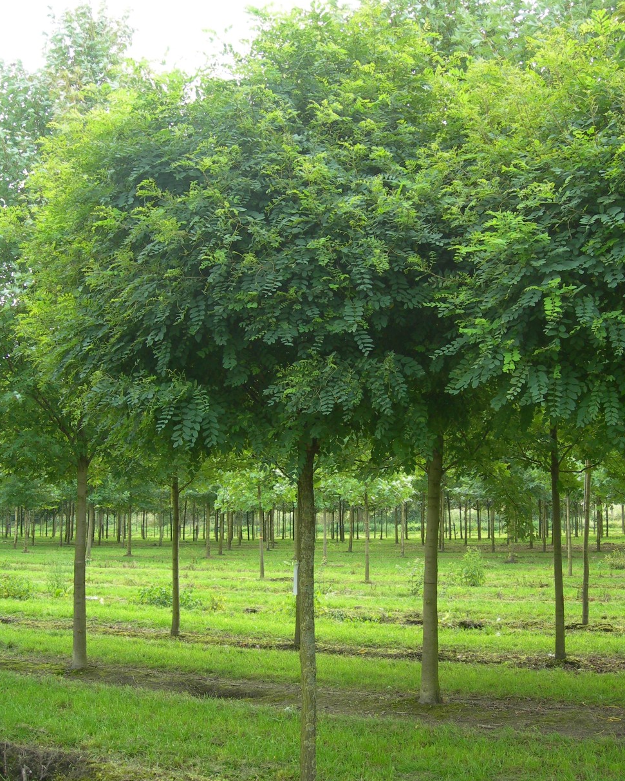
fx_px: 1017
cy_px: 410
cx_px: 333
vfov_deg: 42.0
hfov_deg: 34.1
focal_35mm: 44
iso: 50
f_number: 2.8
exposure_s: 1/89.6
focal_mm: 7.8
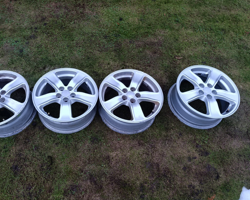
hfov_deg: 61.6
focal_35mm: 28
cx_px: 98
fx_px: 207
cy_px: 105
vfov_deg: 51.5
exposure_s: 1/100
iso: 1000
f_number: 1.6
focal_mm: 6.14
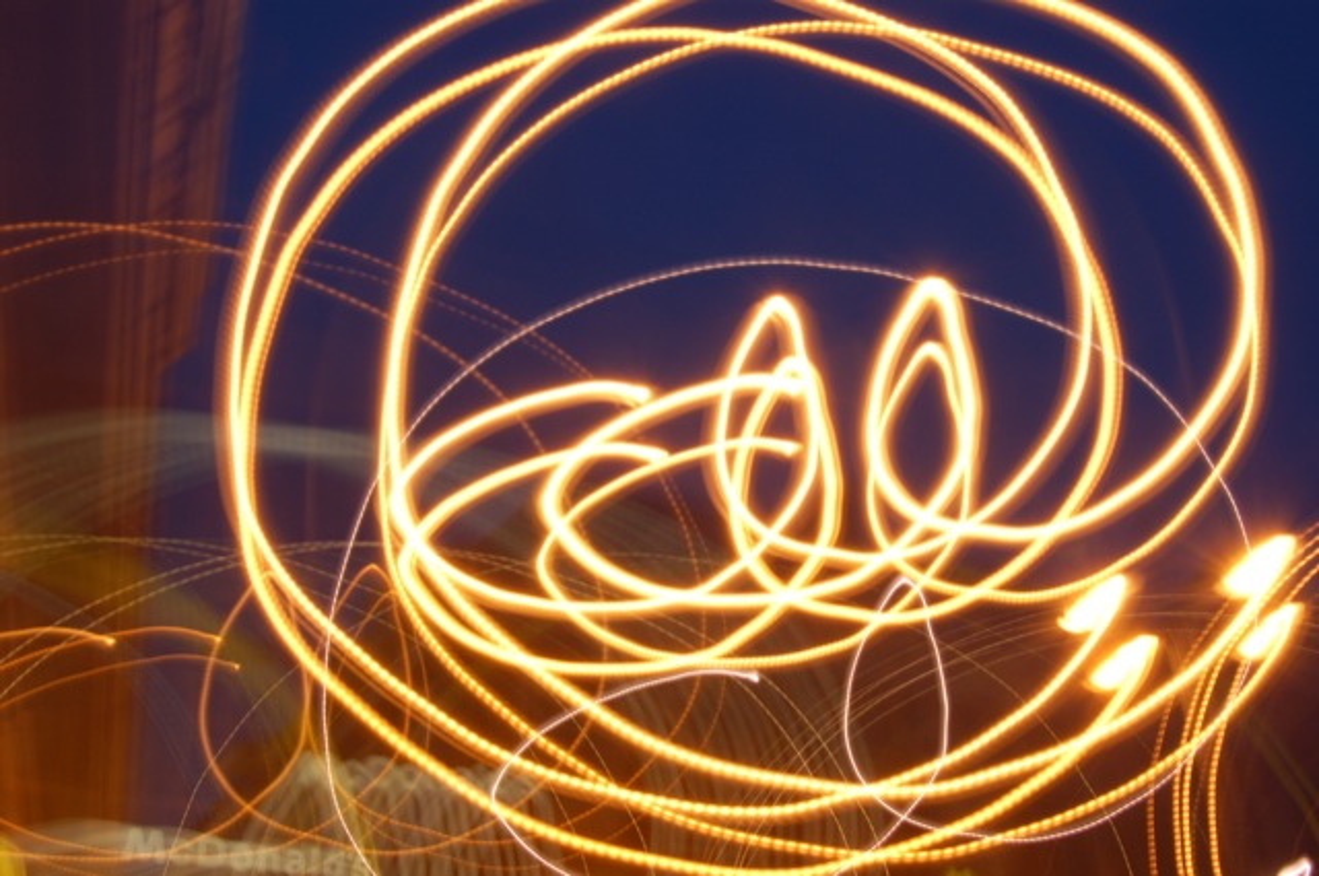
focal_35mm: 39
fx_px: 1427
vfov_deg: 34.1
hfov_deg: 49.6
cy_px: 438
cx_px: 660
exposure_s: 10
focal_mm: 26
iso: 200
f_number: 25
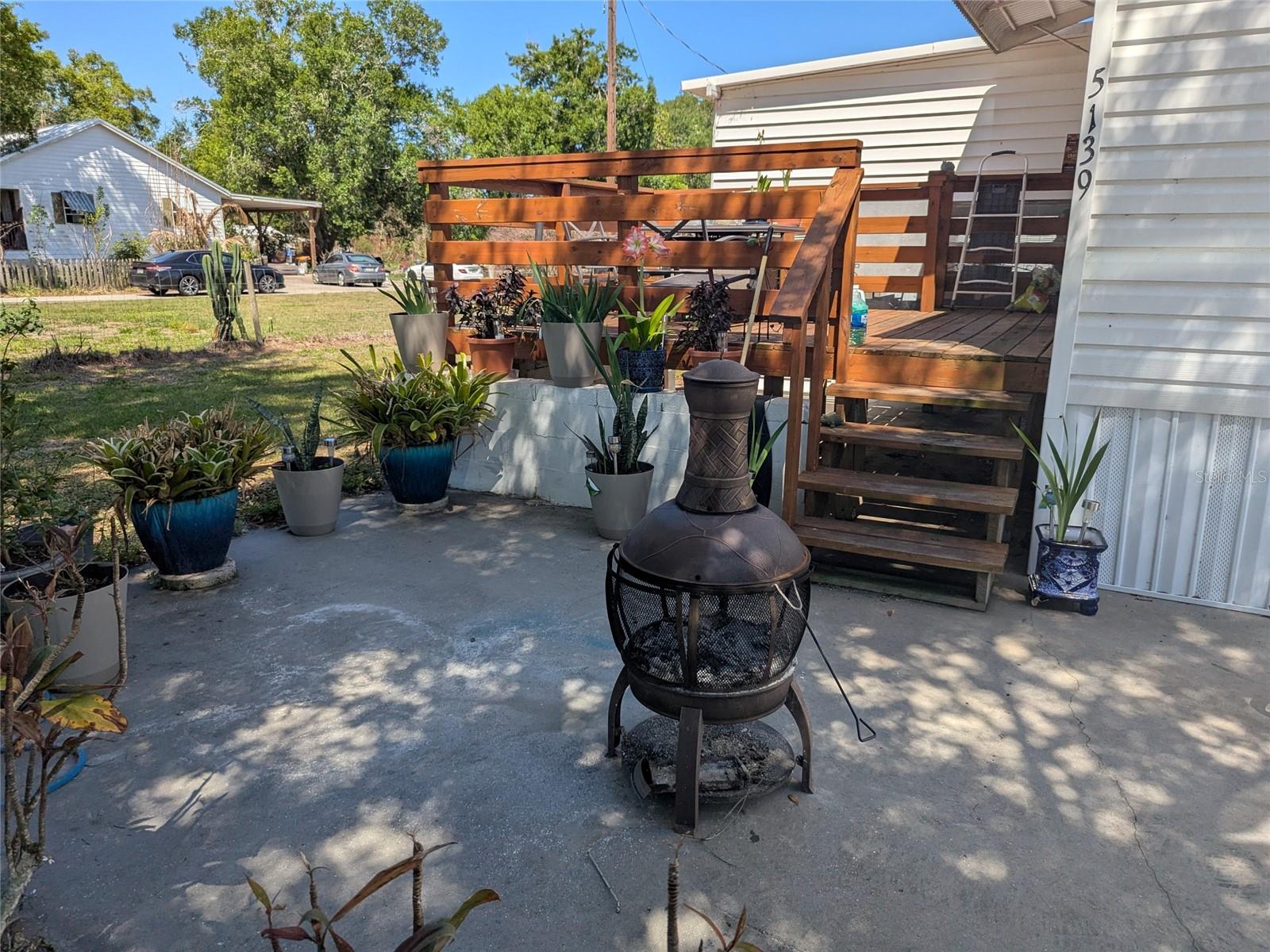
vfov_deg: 56.8
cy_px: 476
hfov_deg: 71.6
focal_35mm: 24
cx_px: 635
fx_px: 881
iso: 44
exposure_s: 1/2262
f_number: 1.85
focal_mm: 6.81
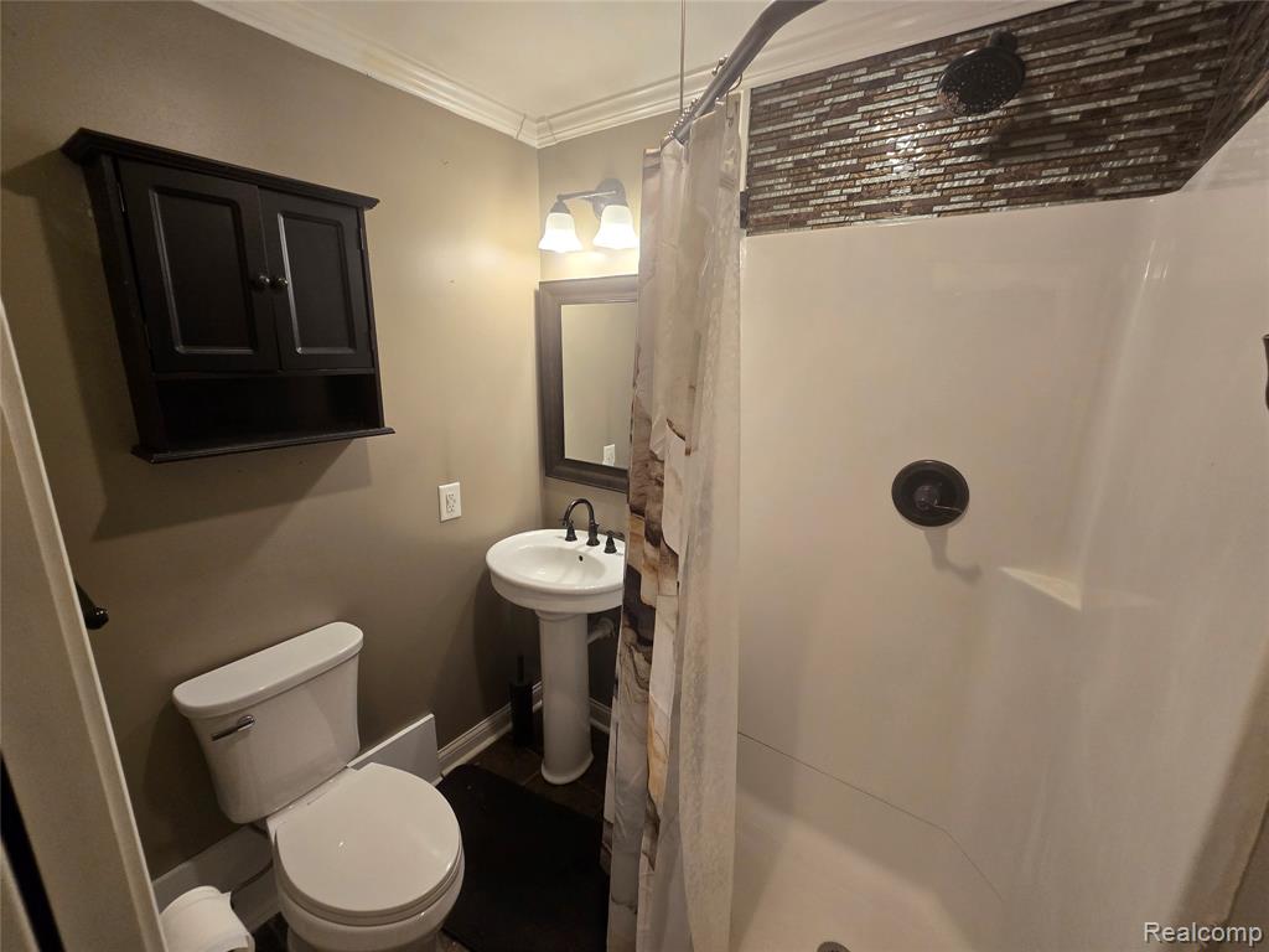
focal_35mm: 13
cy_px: 476
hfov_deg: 106.2
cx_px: 634
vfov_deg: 89.9
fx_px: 477
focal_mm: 2.2
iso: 160
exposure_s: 1/60
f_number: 2.2
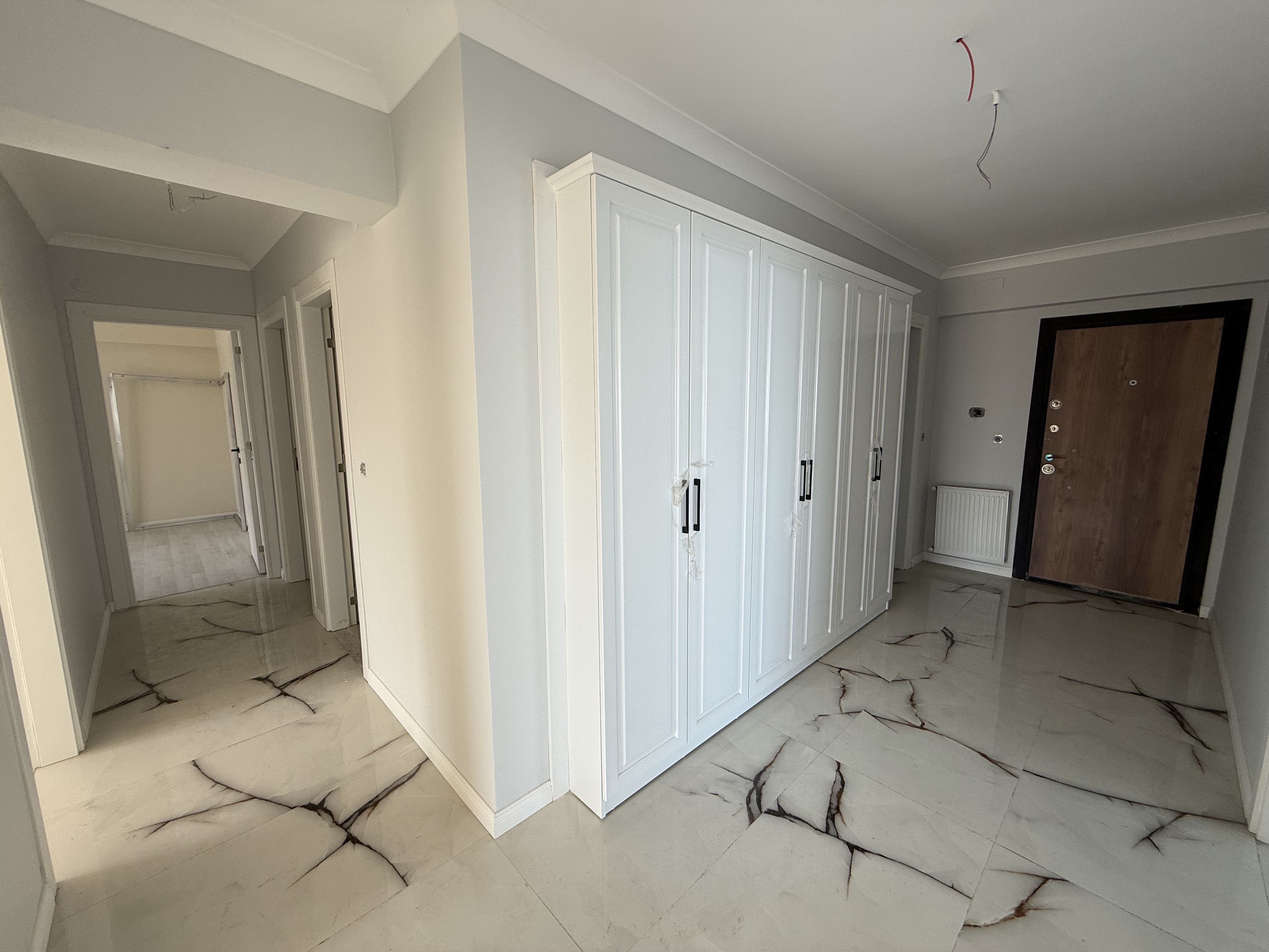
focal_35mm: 14
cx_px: 634
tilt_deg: -7.6
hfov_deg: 102.1
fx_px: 513
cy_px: 476
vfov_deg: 85.7
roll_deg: +0.4
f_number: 2.2
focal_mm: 2.22
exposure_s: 1/99
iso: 50
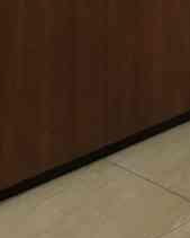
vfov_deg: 12.9
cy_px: -269
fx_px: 878
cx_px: 106
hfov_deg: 12.3
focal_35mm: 125
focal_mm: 4.15
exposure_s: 1/33
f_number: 2.2
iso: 32
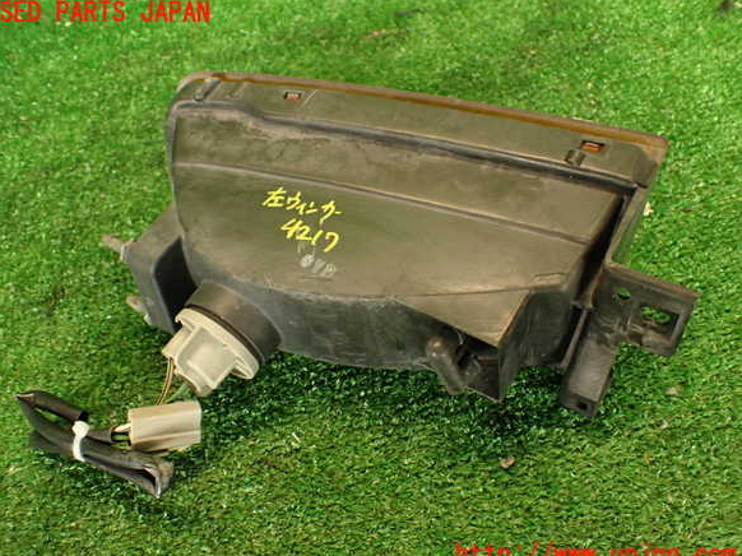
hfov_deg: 55.4
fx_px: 707
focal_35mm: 33
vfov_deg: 42.9
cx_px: 361
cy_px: 284
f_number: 2.4
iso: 320
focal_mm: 5.79
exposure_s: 1/30
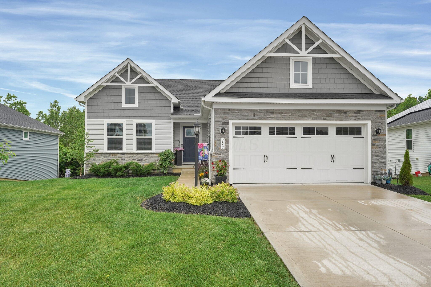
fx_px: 287
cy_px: 144
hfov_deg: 73.7
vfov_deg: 53.1
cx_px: 216
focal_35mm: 24
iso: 640
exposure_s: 1/500
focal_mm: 24
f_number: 7.1
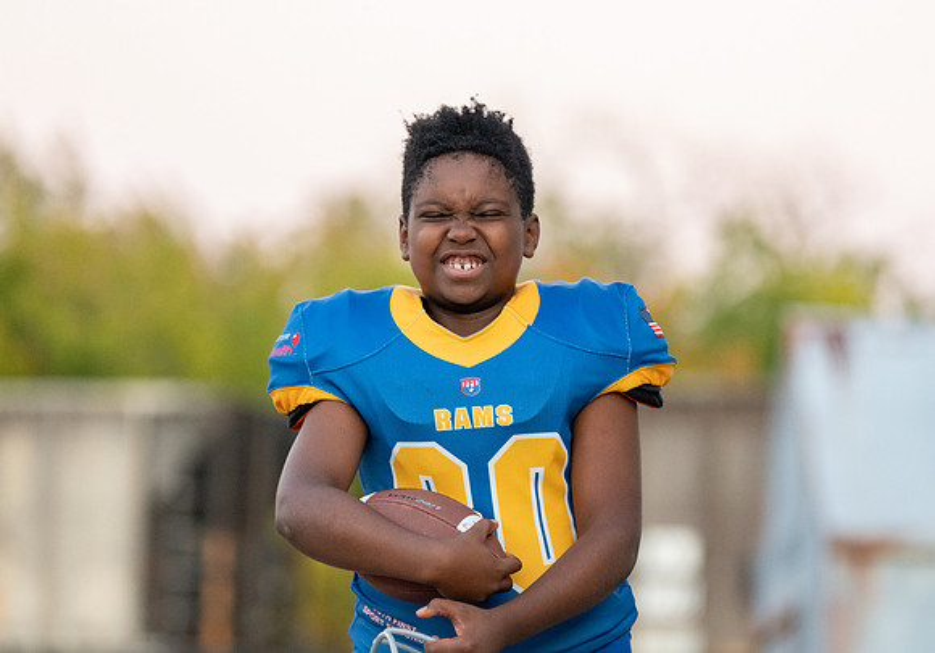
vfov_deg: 6.5
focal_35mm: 219
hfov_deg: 9.3
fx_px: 5770
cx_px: 521
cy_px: 418
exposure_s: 1/320
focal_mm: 146
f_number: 2.8
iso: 2500
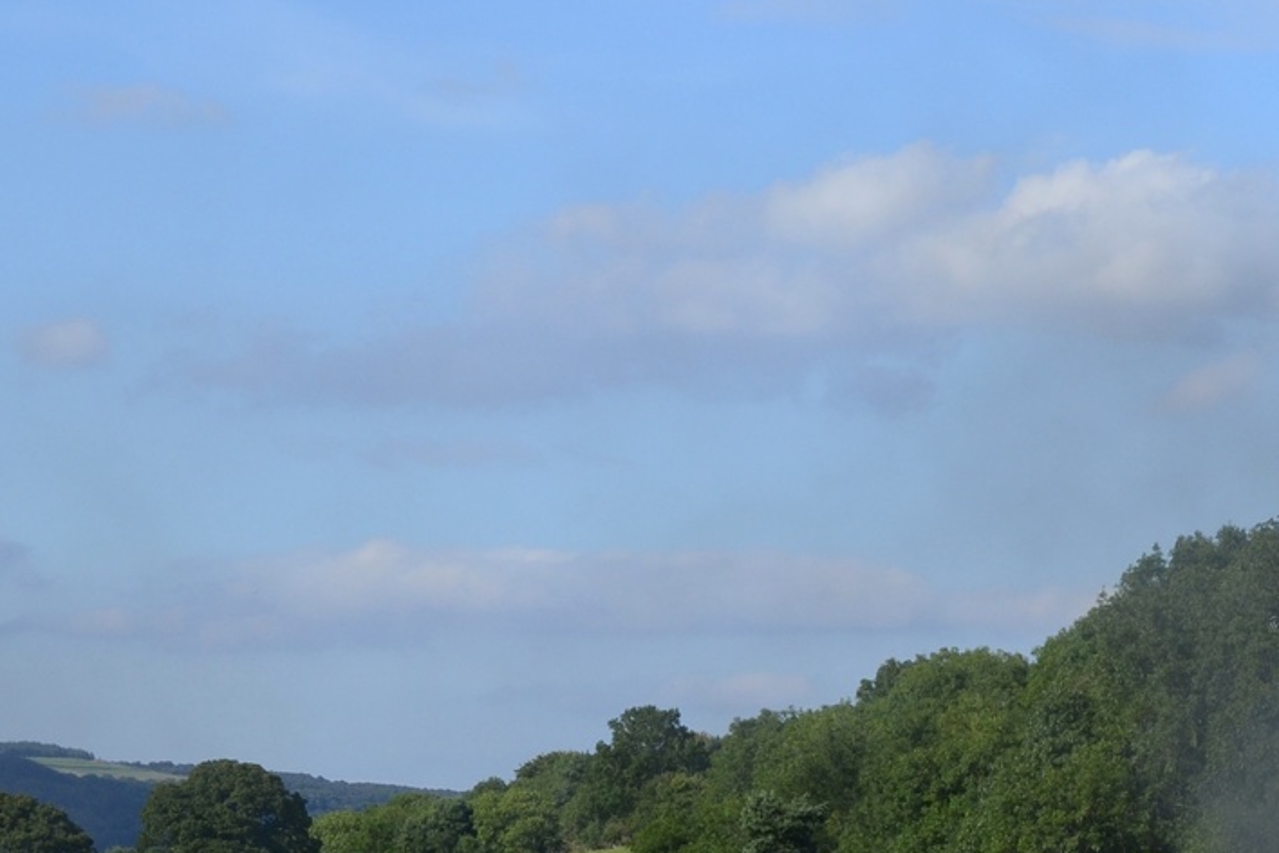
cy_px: 1135
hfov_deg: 14.2
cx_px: 1207
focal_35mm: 142
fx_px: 5057
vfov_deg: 9.5
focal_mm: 35
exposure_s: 1/500
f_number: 7.1
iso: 200
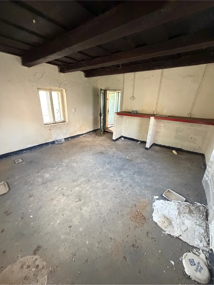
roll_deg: -1.5
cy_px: 142
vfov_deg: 102.1
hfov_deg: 85.7
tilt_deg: -20.3
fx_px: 115
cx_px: 107
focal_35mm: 14
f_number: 2.2
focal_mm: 2.22
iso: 640
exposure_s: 1/60
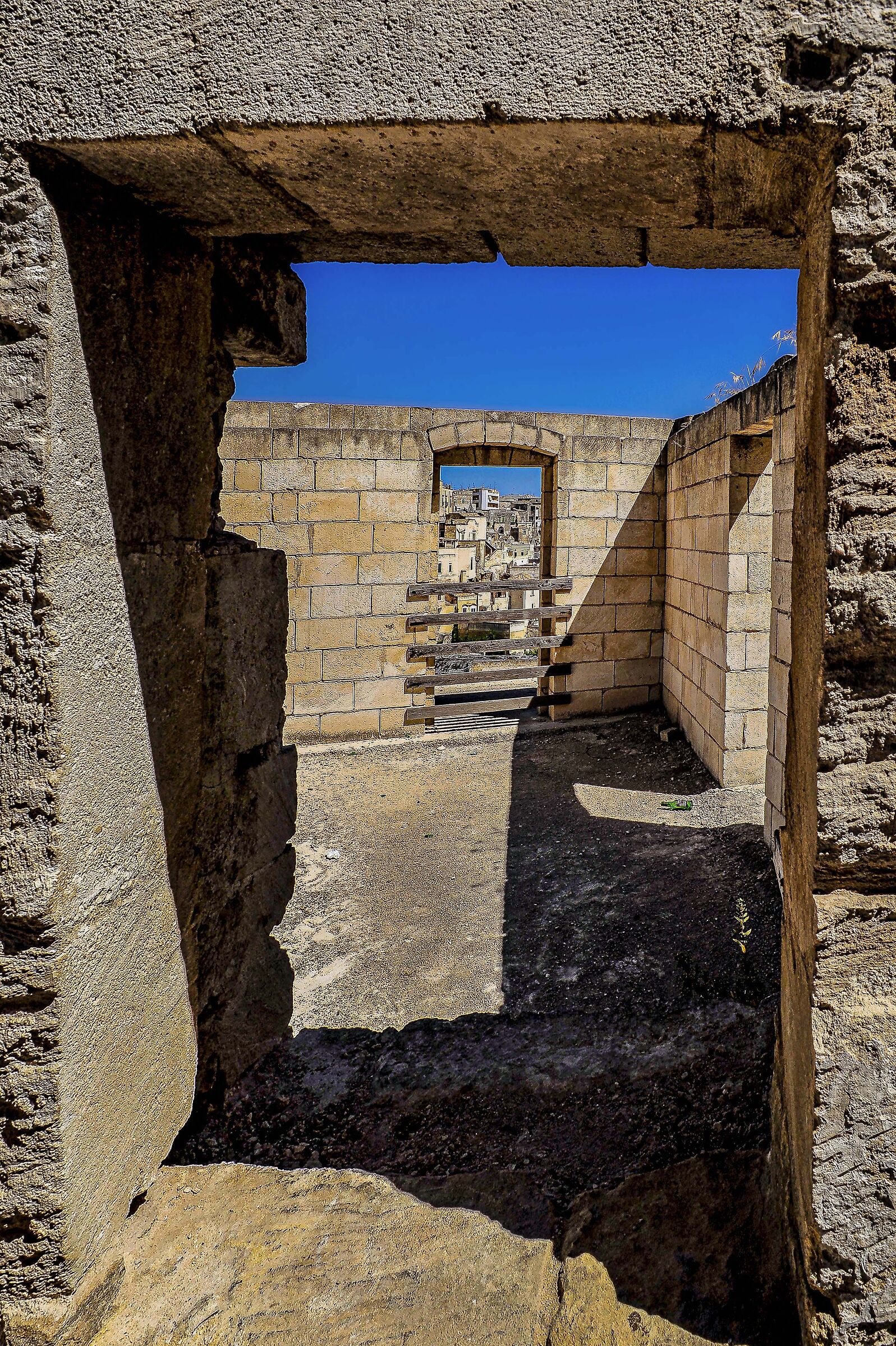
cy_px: 673
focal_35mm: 20
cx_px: 448
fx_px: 748
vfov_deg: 84.0
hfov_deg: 61.9
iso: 200
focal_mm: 20
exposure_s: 1/160
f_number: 18
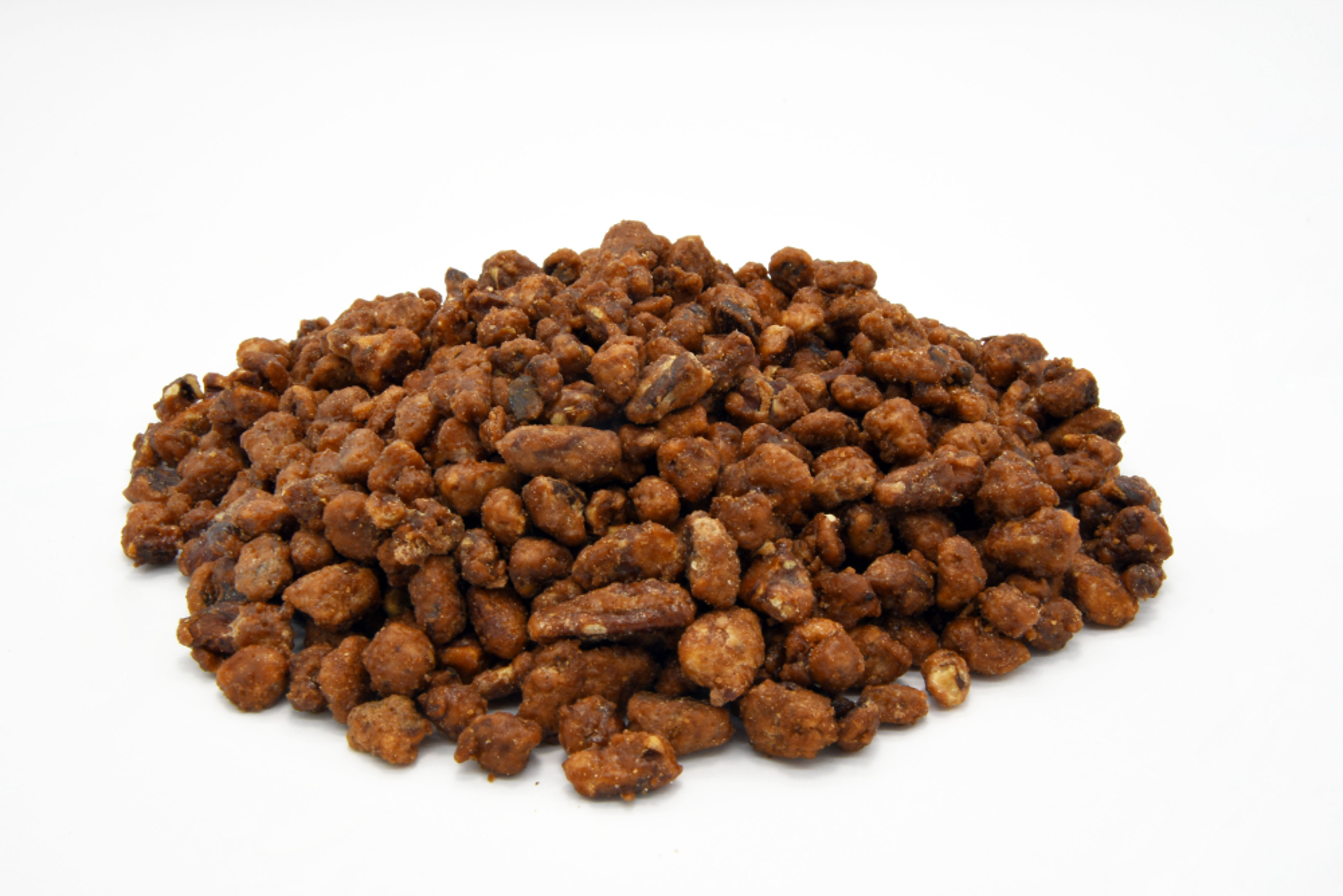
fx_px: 1903
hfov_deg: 38.9
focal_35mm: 51
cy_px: 448
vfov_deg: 26.5
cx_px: 672
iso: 160
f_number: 25
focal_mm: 34
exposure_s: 1/15
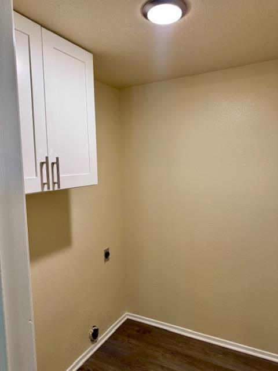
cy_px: 186
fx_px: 257
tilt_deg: -4.1
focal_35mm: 24
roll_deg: +1.3
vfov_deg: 71.6
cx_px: 139
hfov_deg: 56.8
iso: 160
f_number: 1.78
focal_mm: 6.76
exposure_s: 1/120
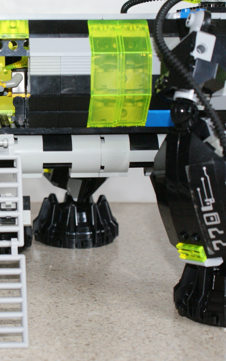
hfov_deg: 15.9
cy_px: 181
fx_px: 796
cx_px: 15
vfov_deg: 25.6
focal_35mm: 81
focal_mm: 35
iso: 400
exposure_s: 1/60
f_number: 5.6
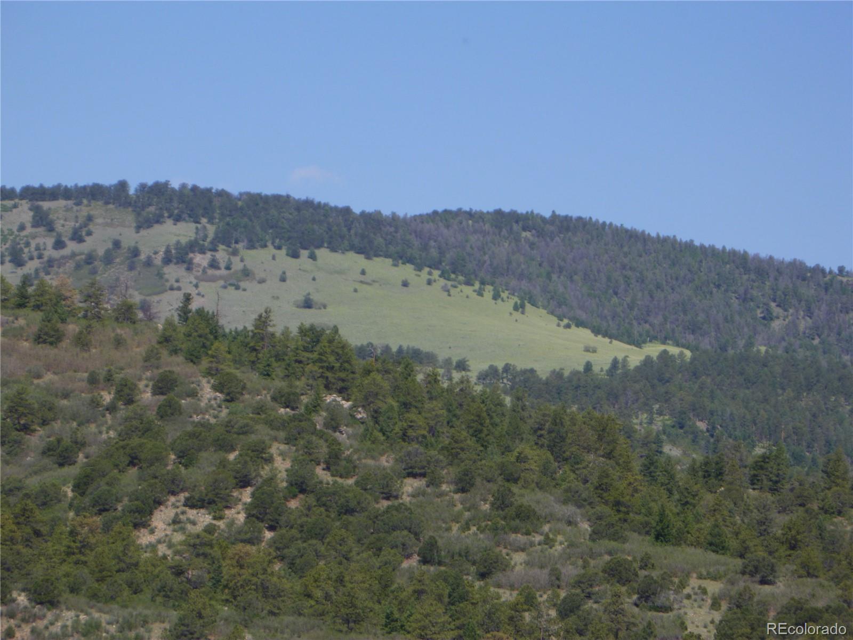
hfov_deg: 8.8
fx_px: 5520
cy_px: 320
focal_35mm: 224
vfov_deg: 6.6
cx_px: 426
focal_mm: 40
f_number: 5.9
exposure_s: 1/320
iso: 80
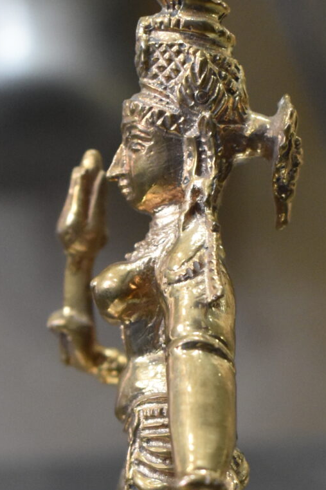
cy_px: 489
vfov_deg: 18.0
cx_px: 193
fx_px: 1508
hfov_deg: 12.3
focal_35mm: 111
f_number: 4
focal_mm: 22
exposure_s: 1/60
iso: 2000
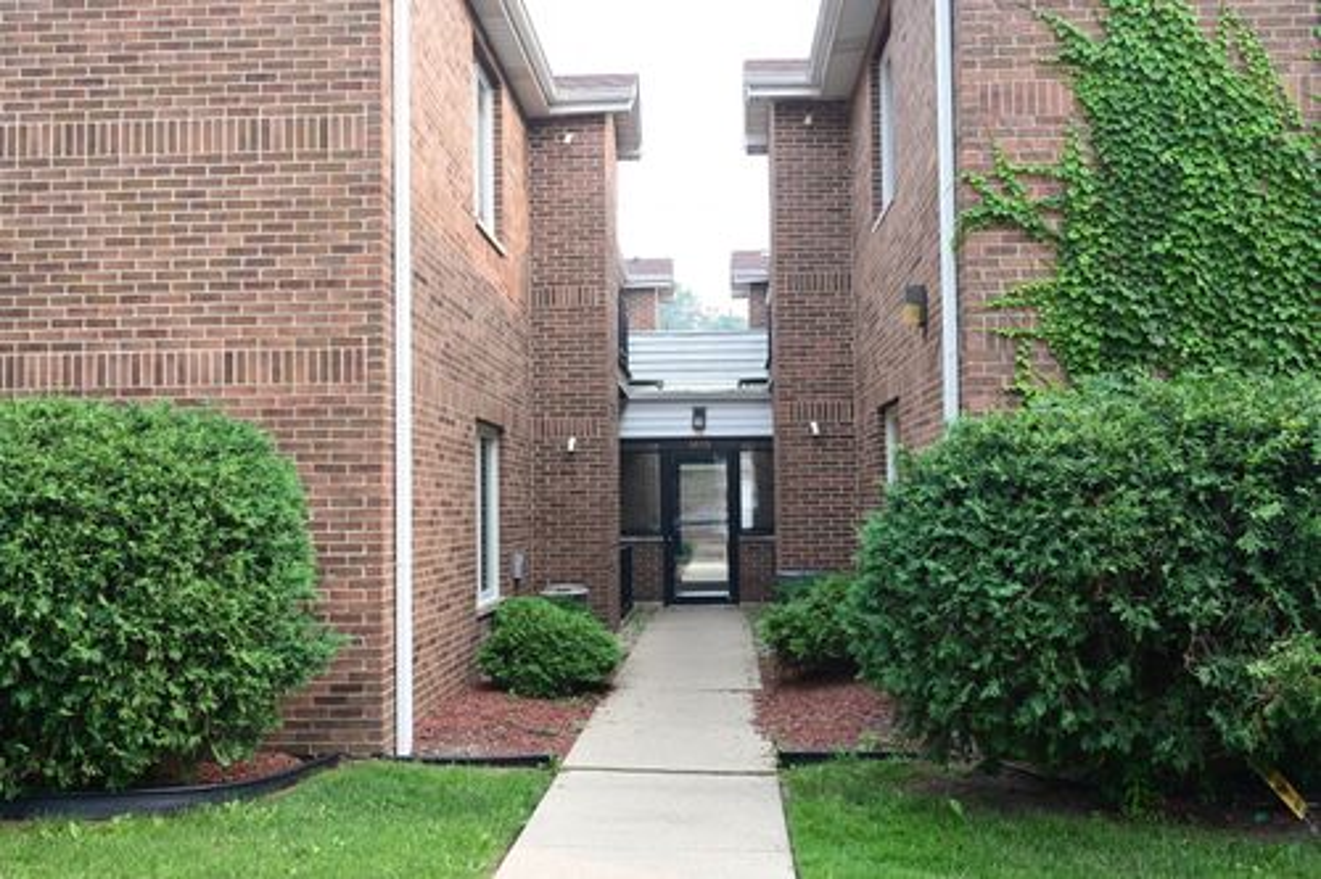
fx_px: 1284
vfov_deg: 37.8
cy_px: 440
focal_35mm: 35
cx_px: 660
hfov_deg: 54.5
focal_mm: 35
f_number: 9
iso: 800
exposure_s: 1/250
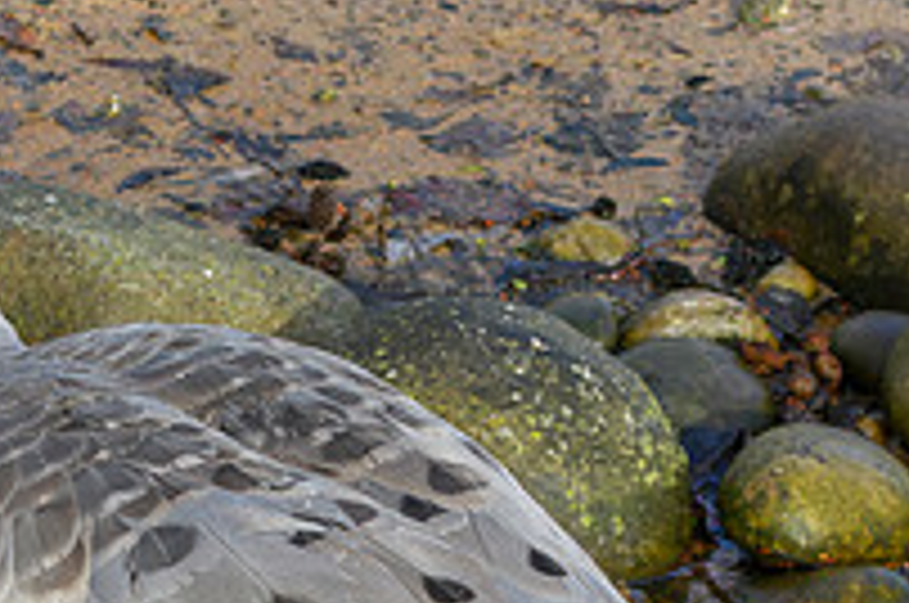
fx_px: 13689
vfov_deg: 2.5
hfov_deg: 3.8
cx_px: 124
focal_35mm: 543
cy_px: 933
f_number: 8
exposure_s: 1/1250
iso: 2000
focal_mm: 92
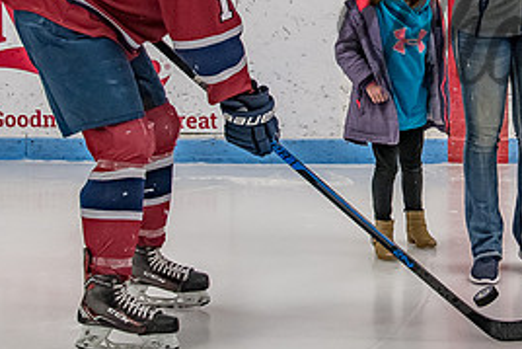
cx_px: 505
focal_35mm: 109
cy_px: -6
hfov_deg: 18.3
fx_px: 1581
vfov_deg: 12.4
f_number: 4.5
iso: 800
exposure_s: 1/250
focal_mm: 28
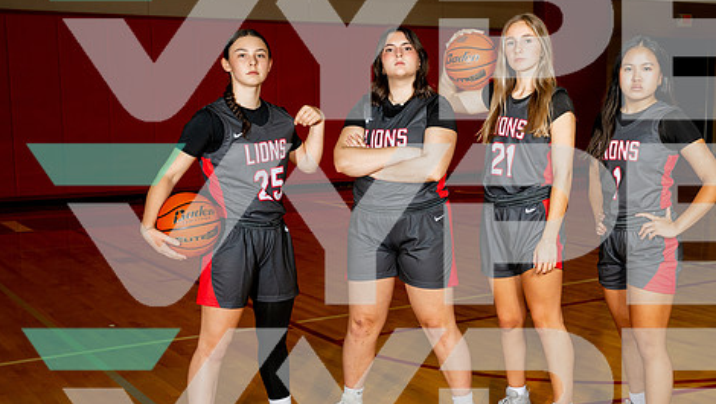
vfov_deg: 23.1
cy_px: 225
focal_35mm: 52
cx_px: 414
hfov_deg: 39.7
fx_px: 988
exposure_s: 1/200
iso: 400
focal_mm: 40
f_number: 6.3
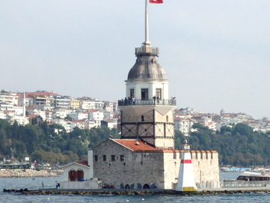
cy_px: 81
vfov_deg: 7.7
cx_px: 134
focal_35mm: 194
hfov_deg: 10.2
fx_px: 1514
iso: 500
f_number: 5.9
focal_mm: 25
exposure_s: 1/2000
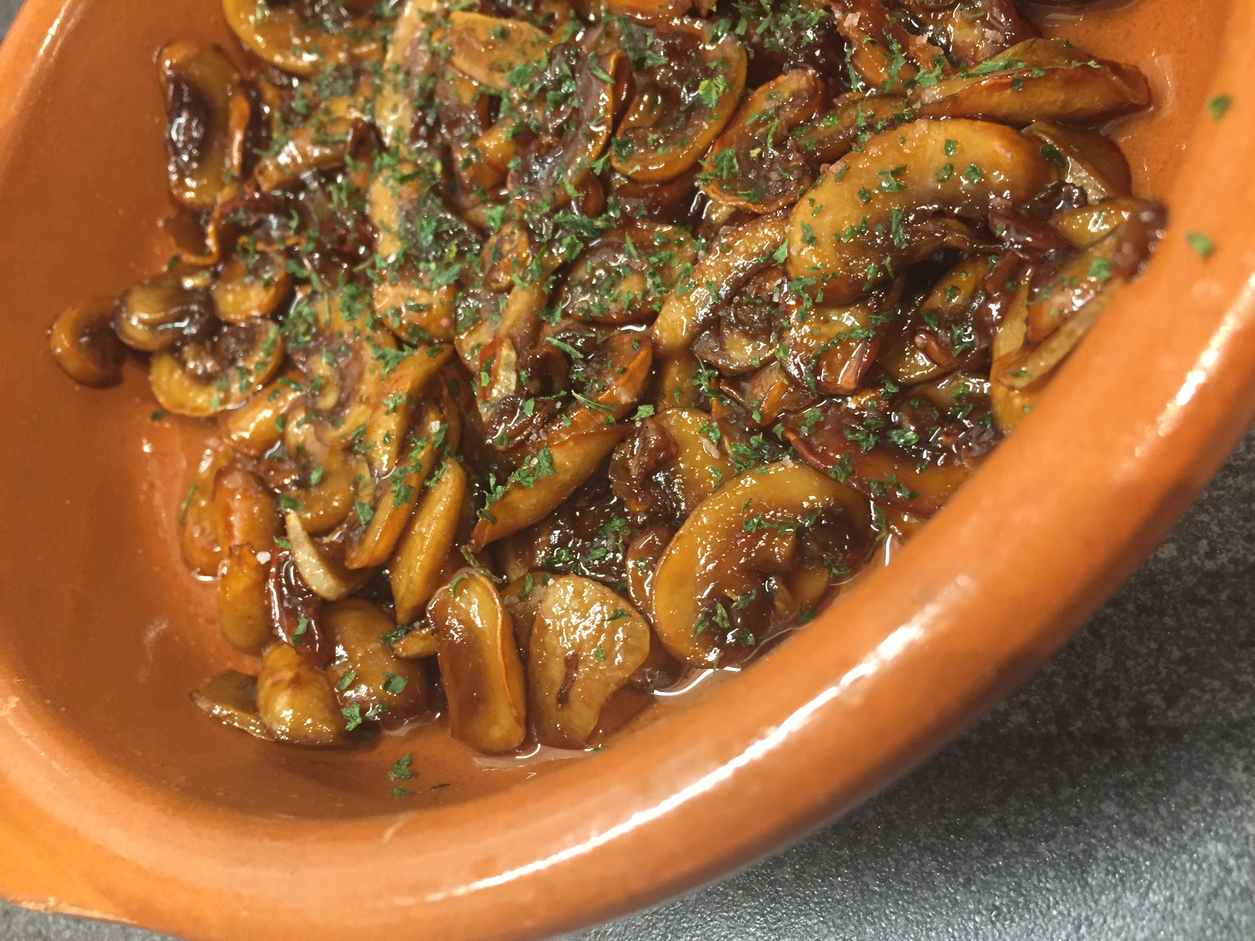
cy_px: 470
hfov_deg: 61.7
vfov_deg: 48.2
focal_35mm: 29
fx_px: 1051
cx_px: 628
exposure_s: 1/33
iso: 200
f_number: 2.2
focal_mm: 4.15
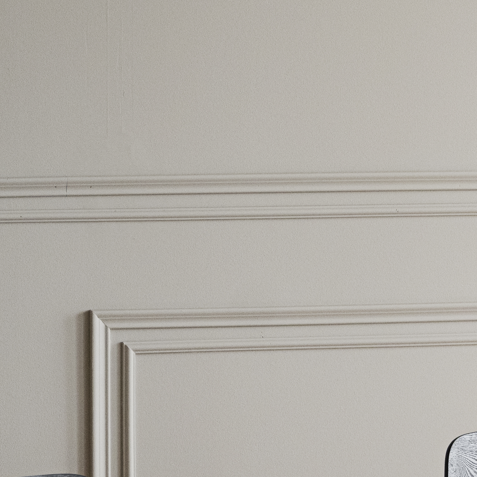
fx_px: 4428
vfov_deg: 6.1
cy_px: 482
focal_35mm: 284
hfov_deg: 6.0
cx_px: 983
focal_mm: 64
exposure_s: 1/80
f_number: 4
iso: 800
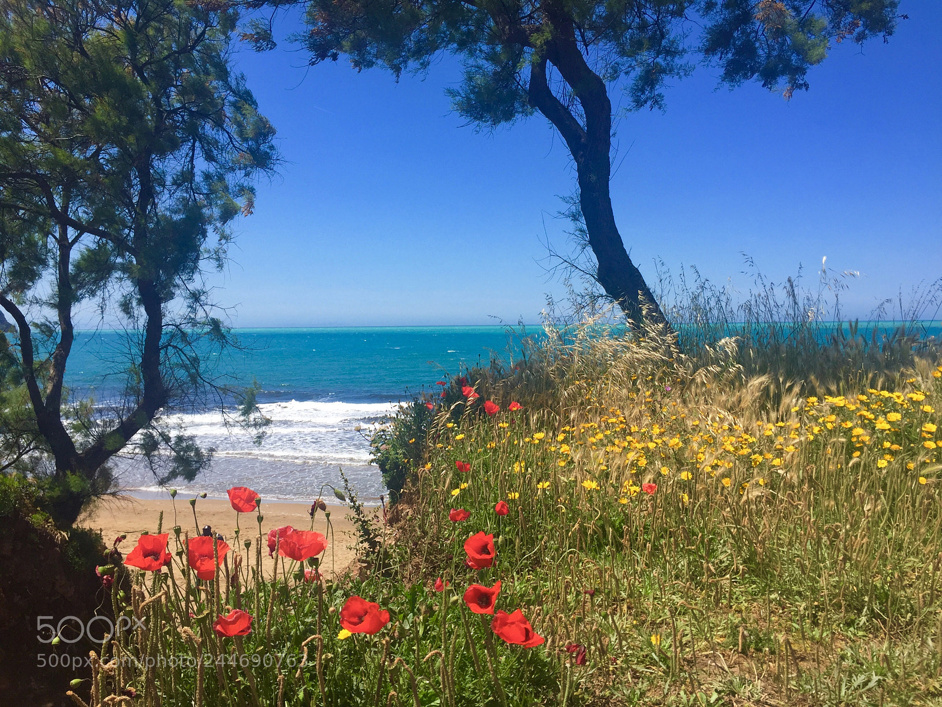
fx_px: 789
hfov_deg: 61.7
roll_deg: +0.8
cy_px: 354
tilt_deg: -2.3
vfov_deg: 48.2
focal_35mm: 29
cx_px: 471
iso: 32
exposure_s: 1/1980
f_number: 2.2
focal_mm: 4.15
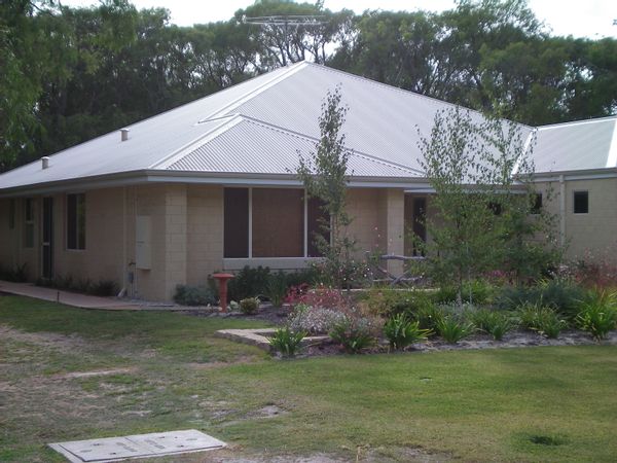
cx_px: 308
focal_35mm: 62
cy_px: 232
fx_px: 1105
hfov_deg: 31.2
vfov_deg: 23.7
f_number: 4.2
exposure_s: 1/320
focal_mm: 10.3
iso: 64
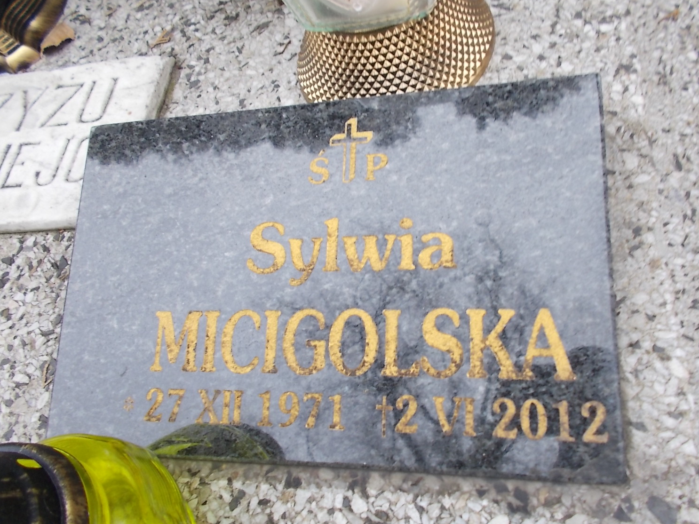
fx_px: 565
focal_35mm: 28
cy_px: 256
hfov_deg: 63.4
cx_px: 372
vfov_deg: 49.7
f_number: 3.2
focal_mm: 4.6
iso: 100
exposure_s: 1/25
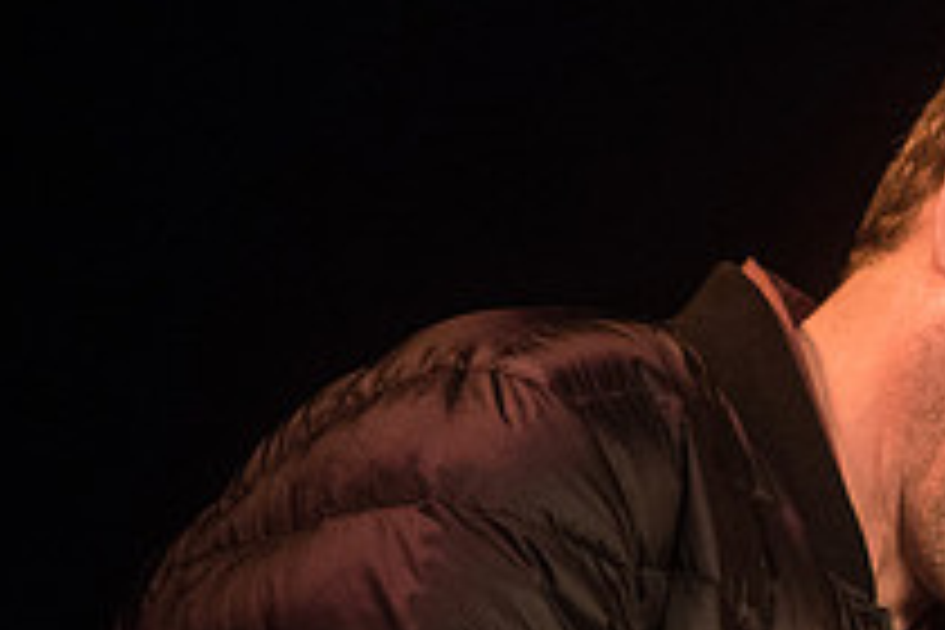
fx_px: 14253
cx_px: 1374
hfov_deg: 3.8
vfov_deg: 2.5
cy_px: 555
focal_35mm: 543
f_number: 3.2
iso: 2000
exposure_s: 1/400
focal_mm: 160
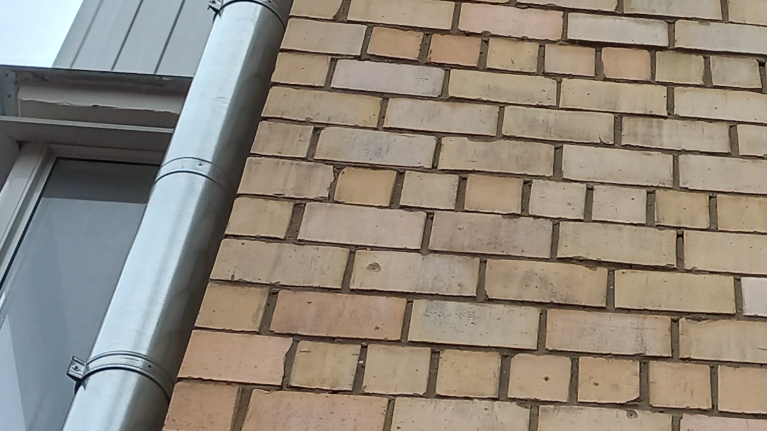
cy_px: 377
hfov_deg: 20.6
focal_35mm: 100
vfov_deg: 12.0
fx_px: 2034
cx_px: 779
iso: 25
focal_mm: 4.6
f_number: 1.8
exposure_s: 1/115
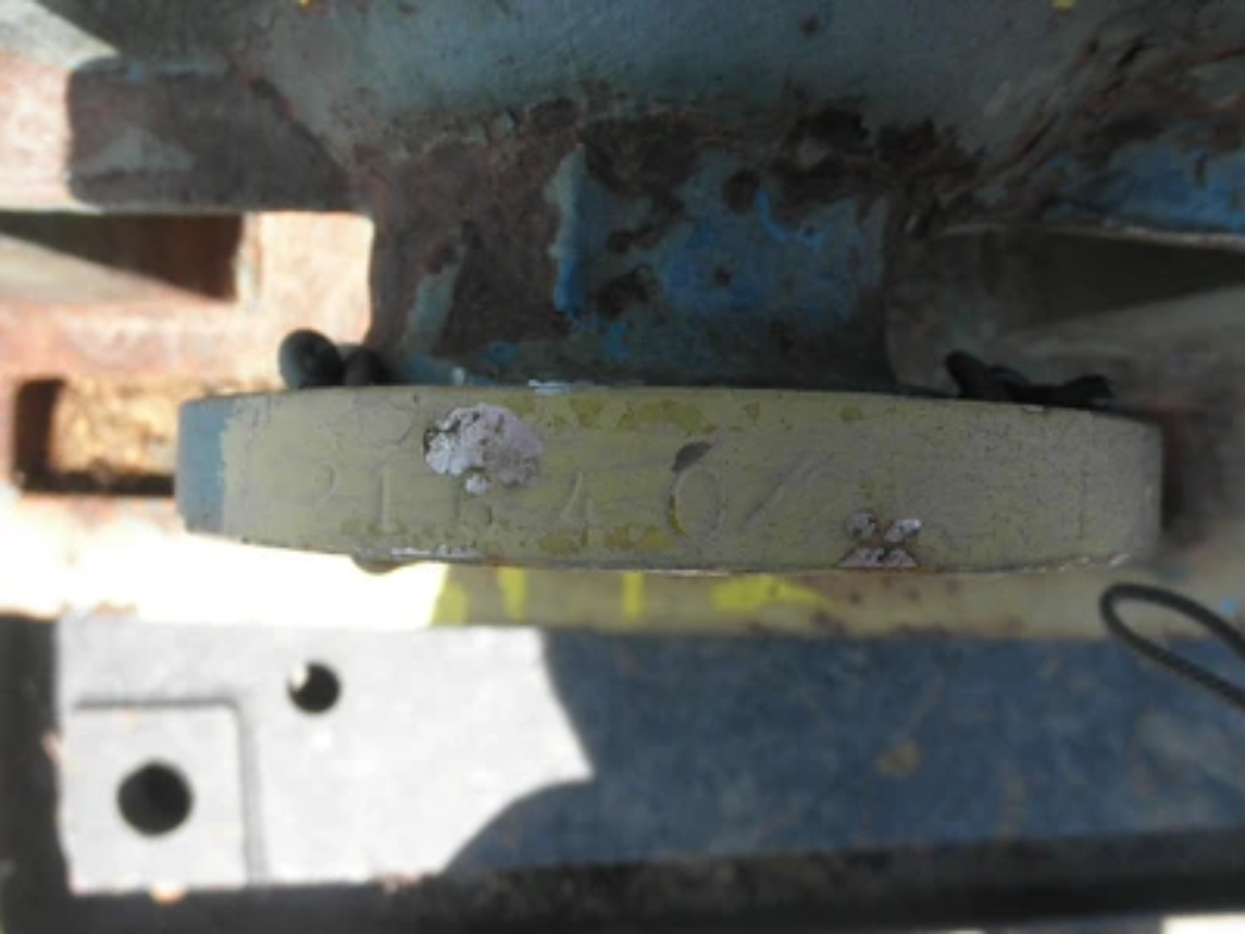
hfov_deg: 63.4
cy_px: 467
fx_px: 1007
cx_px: 622
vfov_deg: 49.7
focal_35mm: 28
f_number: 3
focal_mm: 5
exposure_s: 1/200
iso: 64
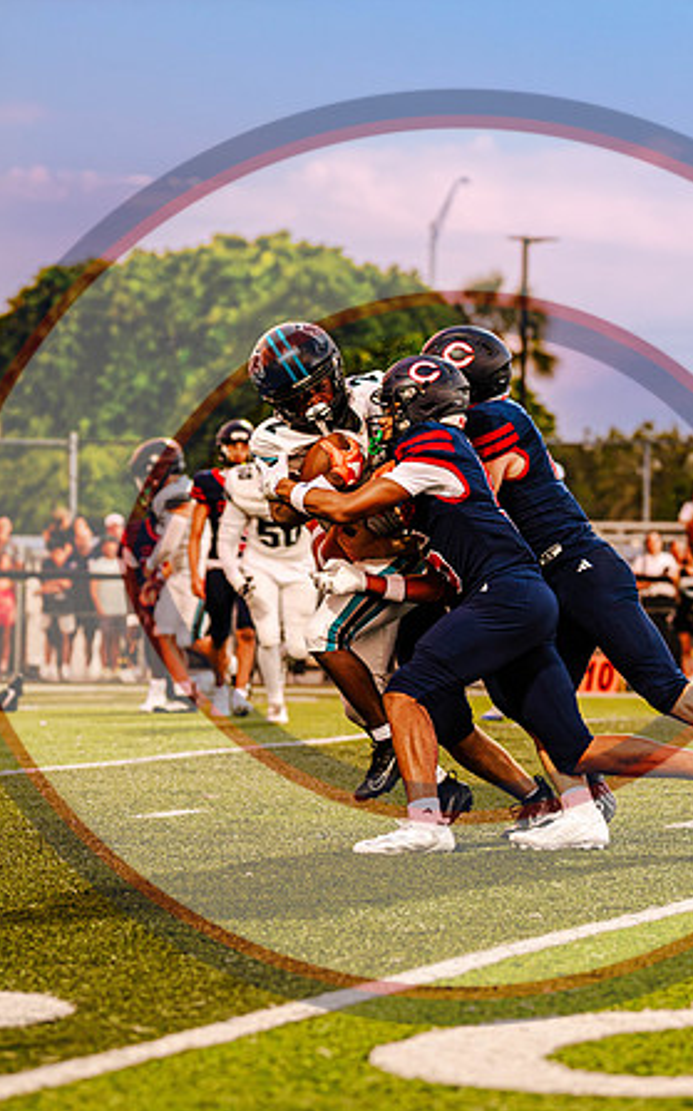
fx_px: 5535
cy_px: 609
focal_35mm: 183
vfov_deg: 11.5
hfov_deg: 7.2
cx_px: 439
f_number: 2.8
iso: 2800
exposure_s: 1/1000
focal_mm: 100
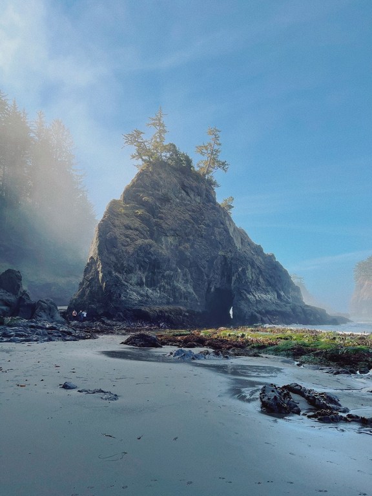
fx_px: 373
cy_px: 248
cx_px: 186
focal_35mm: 26
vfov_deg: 67.3
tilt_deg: +10.1
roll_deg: -1.3
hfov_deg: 53.1
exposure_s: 1/2545
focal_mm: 5.1
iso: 32
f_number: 1.6
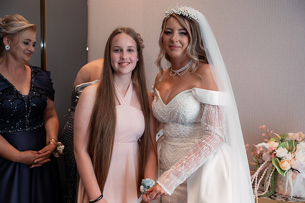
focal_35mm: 40
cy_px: 102
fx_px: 339
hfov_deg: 48.5
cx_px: 152
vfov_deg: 33.4
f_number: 2.8
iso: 640
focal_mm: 40
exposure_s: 1/200
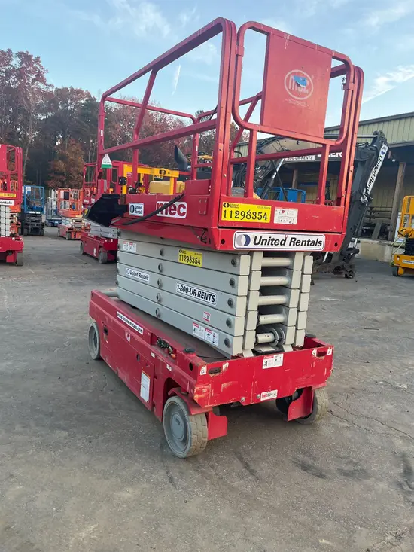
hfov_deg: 53.1
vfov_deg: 67.3
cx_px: 207
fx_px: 414
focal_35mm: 26
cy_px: 276
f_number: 1.6
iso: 50
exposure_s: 1/121
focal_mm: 5.1
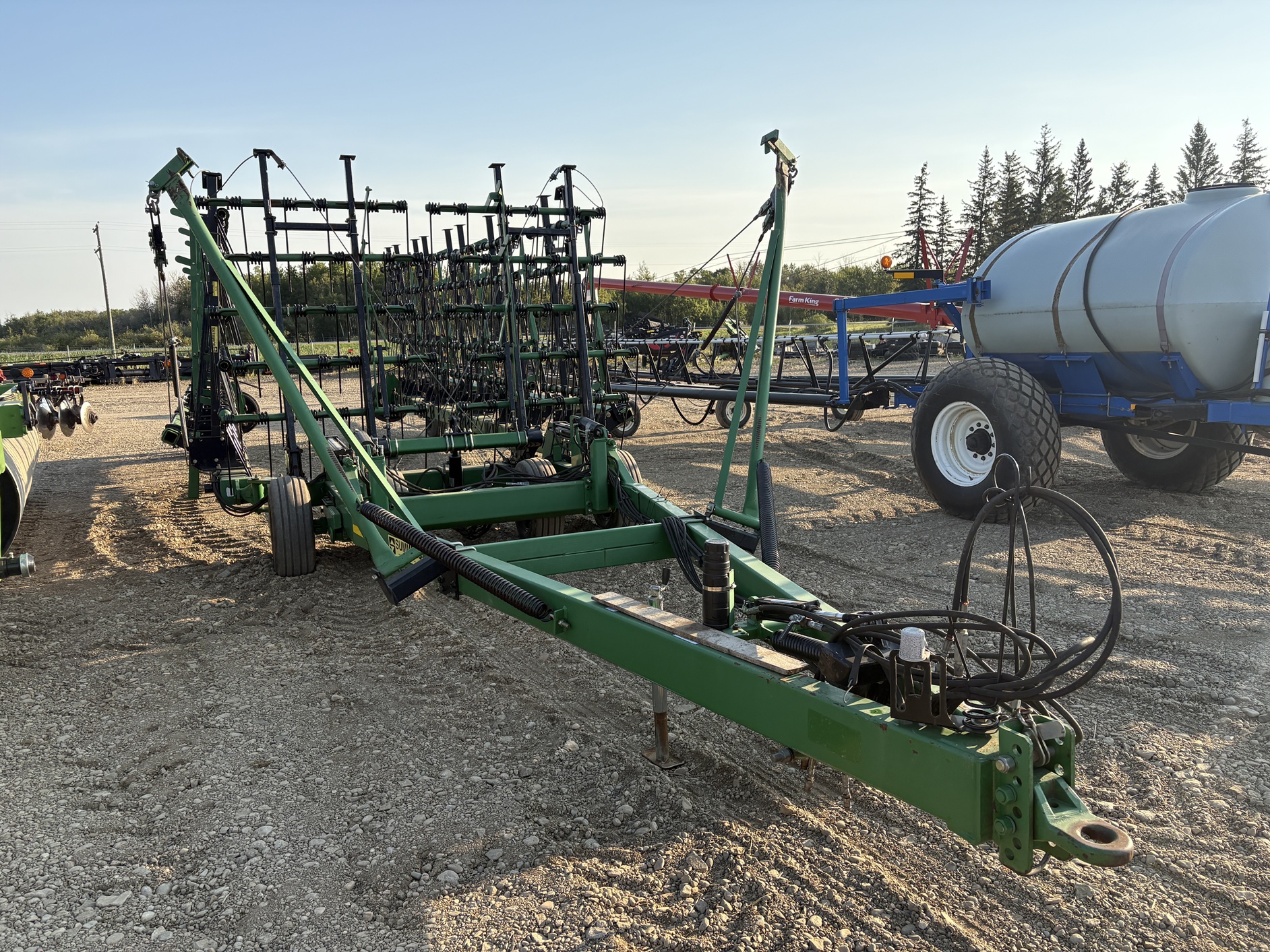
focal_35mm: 26
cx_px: 635
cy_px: 476
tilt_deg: -5.6
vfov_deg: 53.1
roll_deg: +1.1
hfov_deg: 67.3
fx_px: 954
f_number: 1.6
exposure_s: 1/2283
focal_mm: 5.96
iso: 64
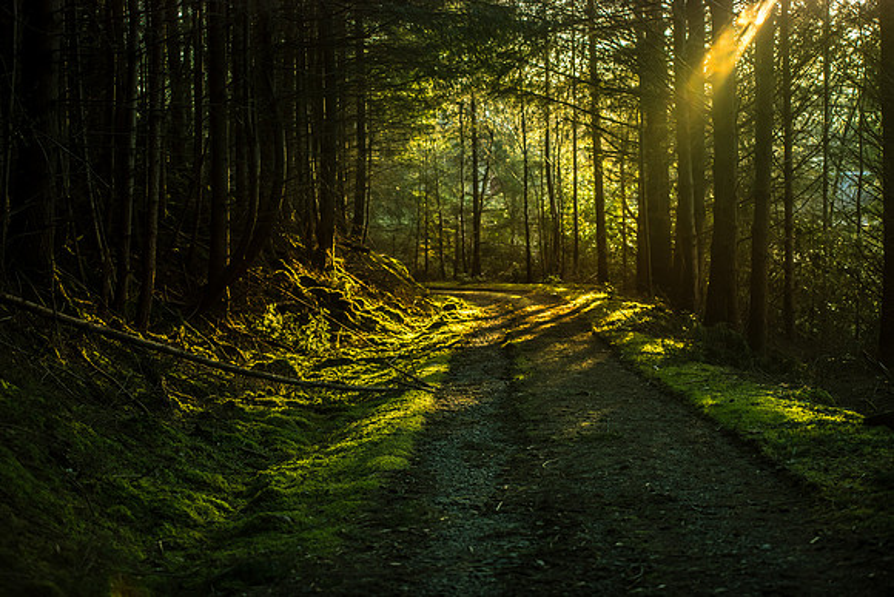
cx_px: 447
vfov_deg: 19.5
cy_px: 298
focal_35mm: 70
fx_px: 1739
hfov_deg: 28.8
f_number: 3.2
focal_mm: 70
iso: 640
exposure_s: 1/250
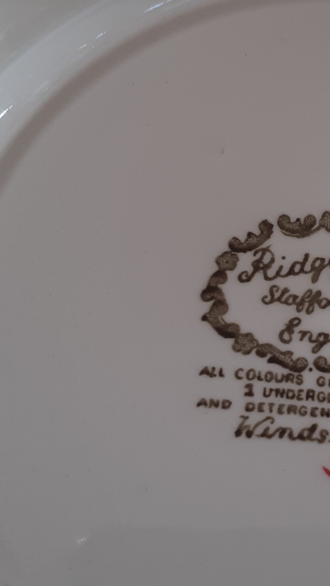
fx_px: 809
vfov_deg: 39.8
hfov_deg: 22.1
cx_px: 342
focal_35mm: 52
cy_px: 252
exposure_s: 1/100
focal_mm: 3.6
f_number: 1.9
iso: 64
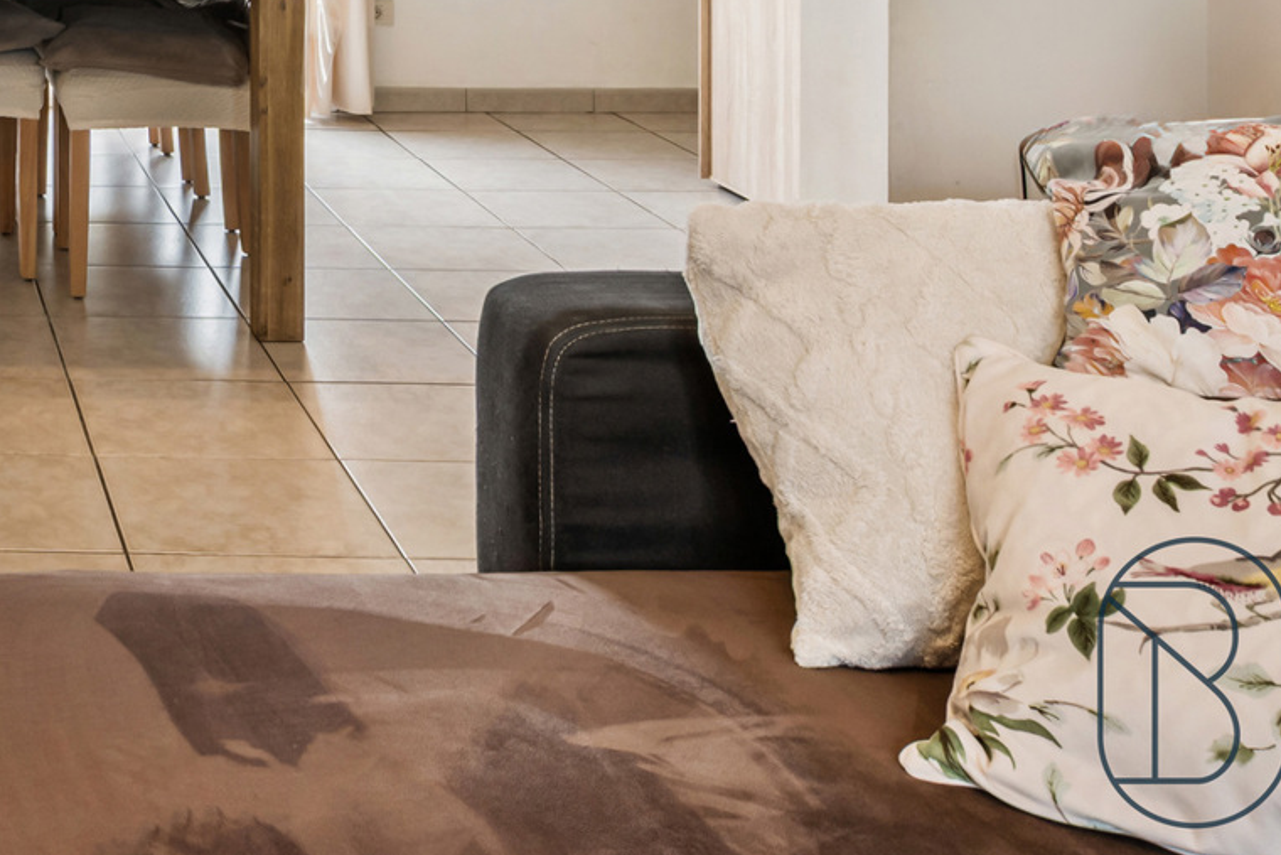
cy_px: -266
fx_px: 1972
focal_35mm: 55
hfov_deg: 30.8
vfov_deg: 21.9
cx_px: -231
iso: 250
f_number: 11
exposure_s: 1/2.5
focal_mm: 19.5
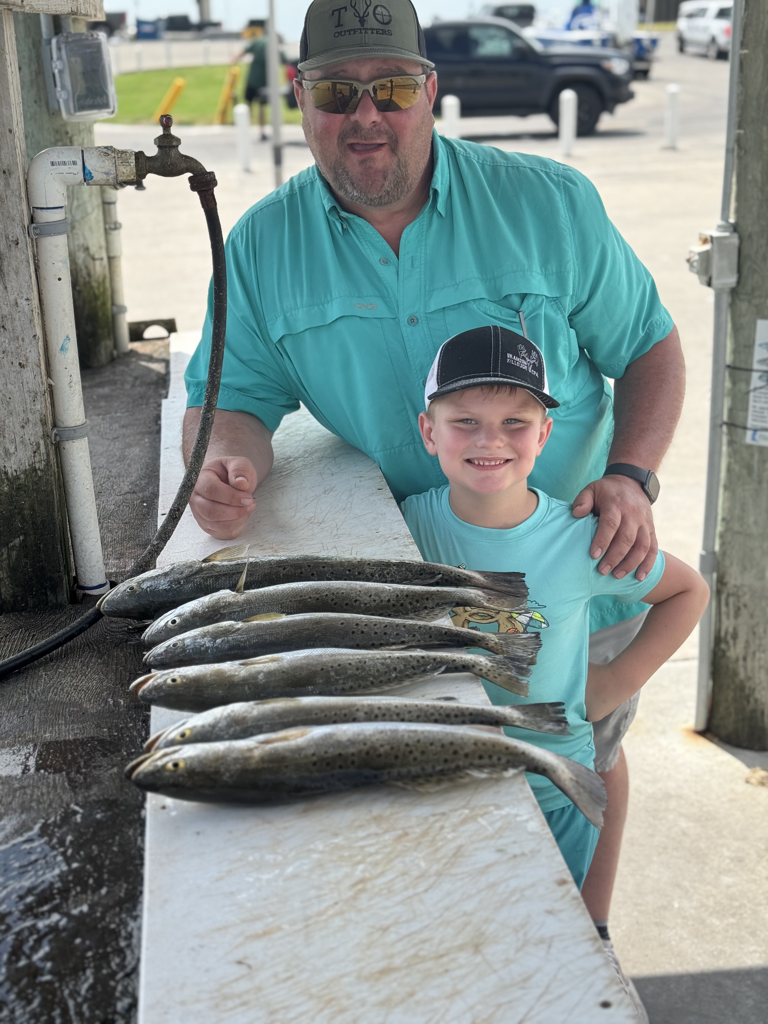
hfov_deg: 30.3
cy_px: 512
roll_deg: +3.1
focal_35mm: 48
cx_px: 384
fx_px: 1420
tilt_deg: -19.1
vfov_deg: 39.7
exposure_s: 1/2611
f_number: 1.78
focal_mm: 6.76
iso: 64
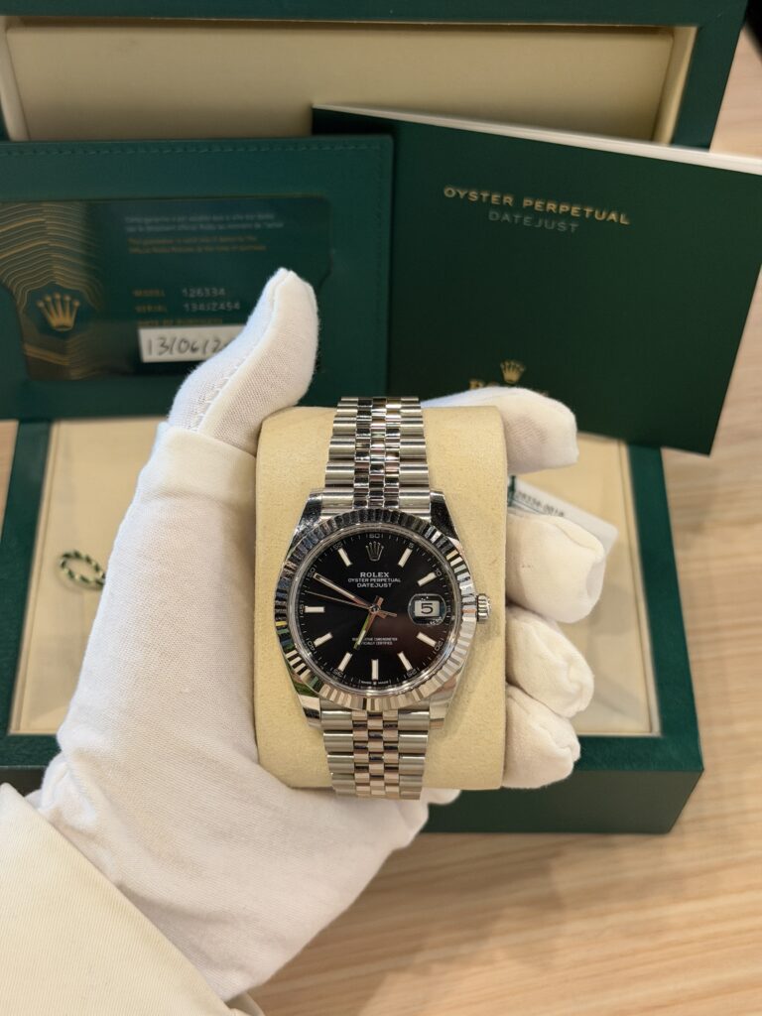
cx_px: 381
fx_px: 1409
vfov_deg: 39.7
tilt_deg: -56.7
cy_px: 508
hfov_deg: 30.3
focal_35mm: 48
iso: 200
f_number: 1.78
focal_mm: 6.76
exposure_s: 1/40
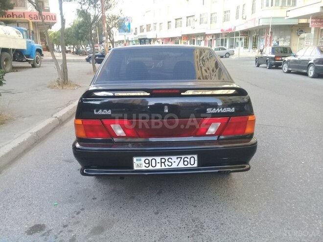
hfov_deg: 58.4
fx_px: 289
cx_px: 162
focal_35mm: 31
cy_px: 121
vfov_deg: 45.4
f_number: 2.2
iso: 64
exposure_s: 1/50
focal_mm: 3.3
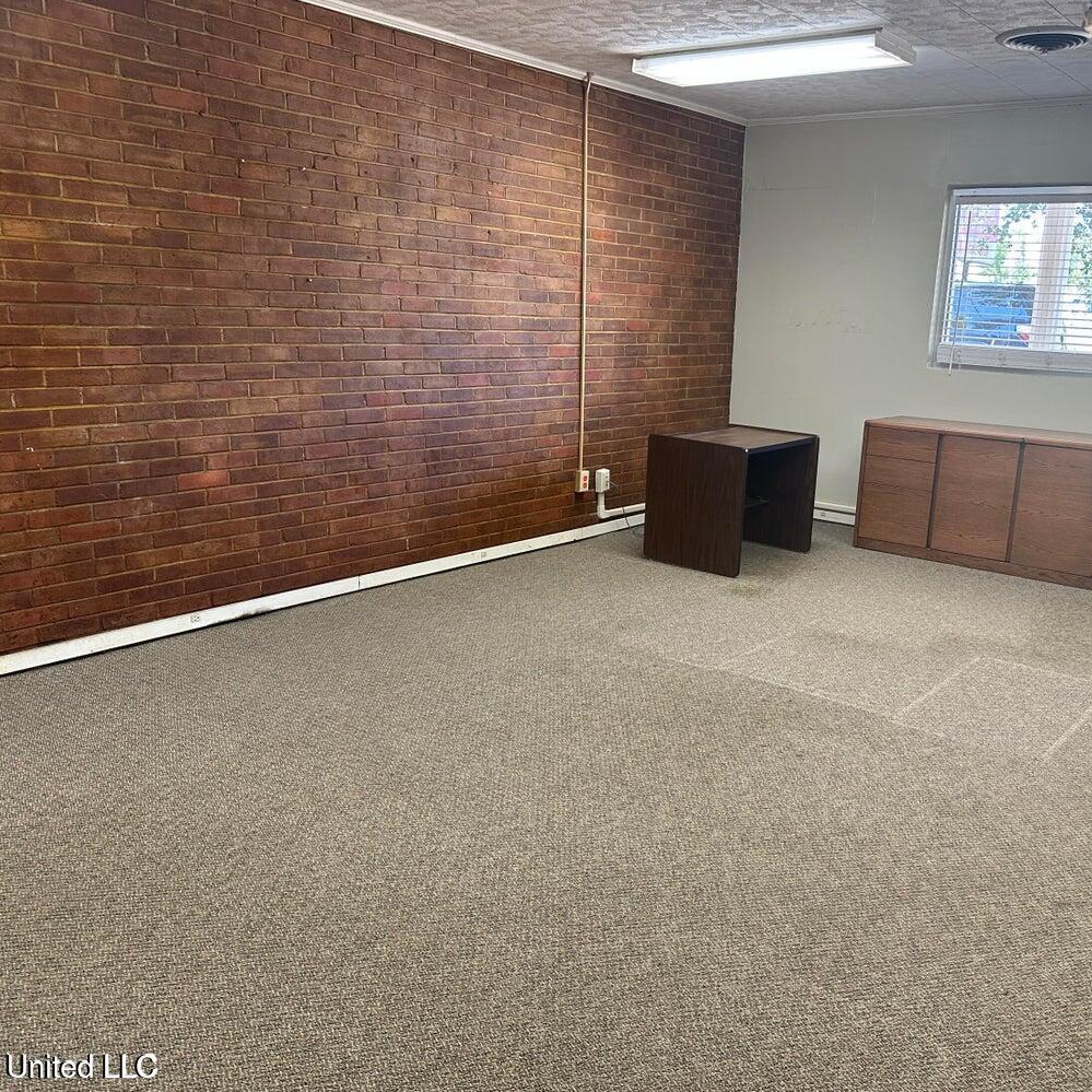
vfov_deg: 55.6
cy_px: 557
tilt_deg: -13.2
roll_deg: -2.6
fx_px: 1035
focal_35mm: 29
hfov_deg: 55.1
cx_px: 675
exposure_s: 1/120
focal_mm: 6.86
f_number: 1.78
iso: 160
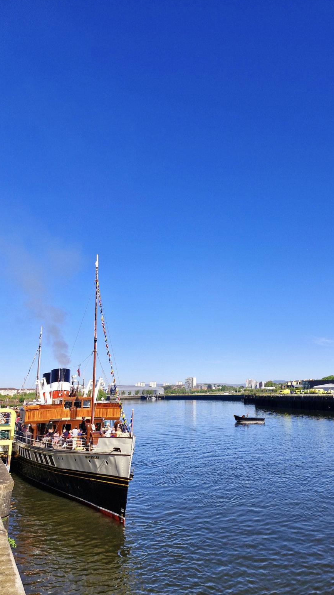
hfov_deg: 44.0
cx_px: 211
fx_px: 409
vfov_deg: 71.9
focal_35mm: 26
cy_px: 304
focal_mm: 5.5
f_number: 1.8
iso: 50
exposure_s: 1/2500
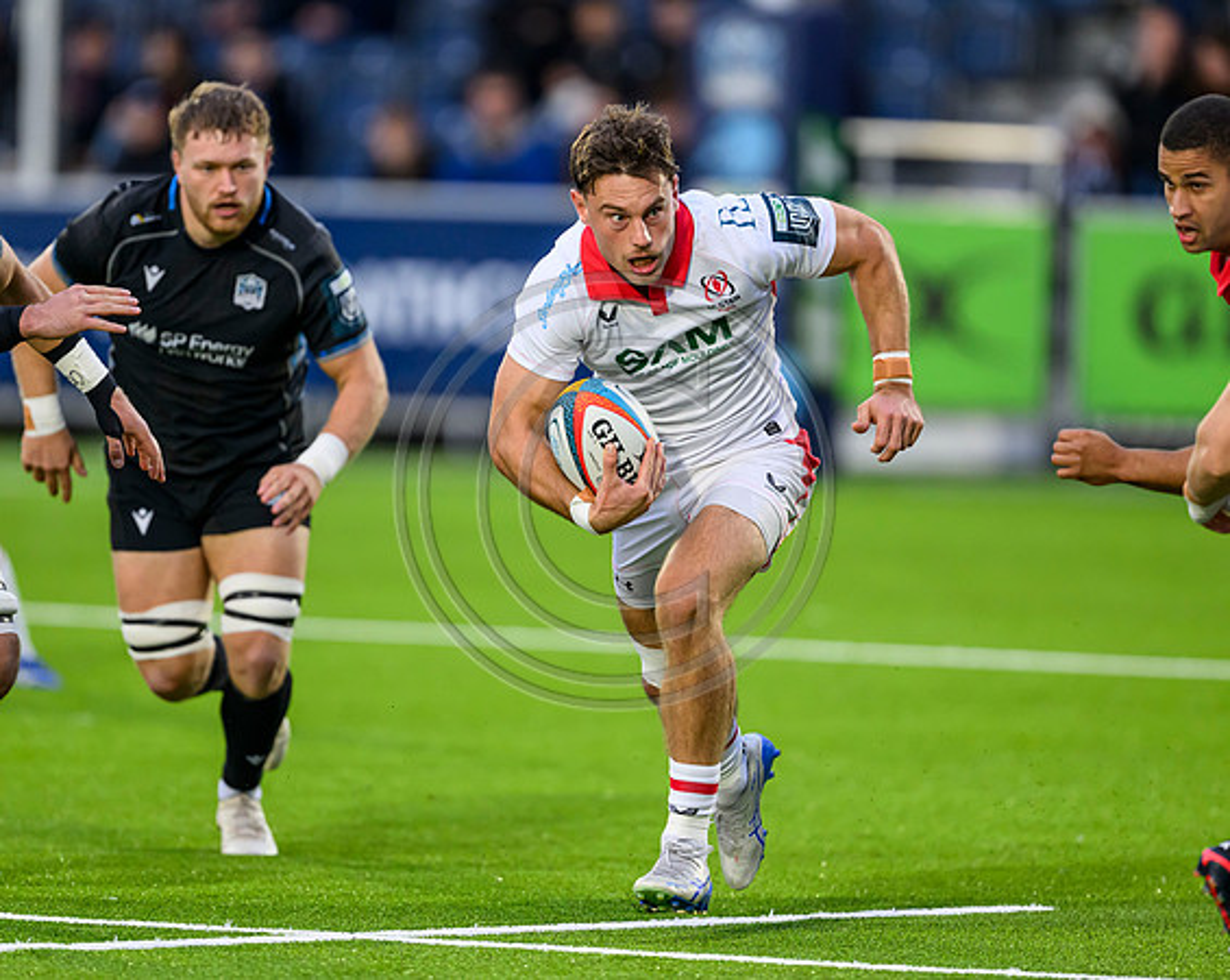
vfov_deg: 2.9
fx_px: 19412
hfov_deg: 3.6
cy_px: 446
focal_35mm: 534
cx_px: 663
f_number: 3.2
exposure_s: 1/2000
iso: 2000
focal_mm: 400
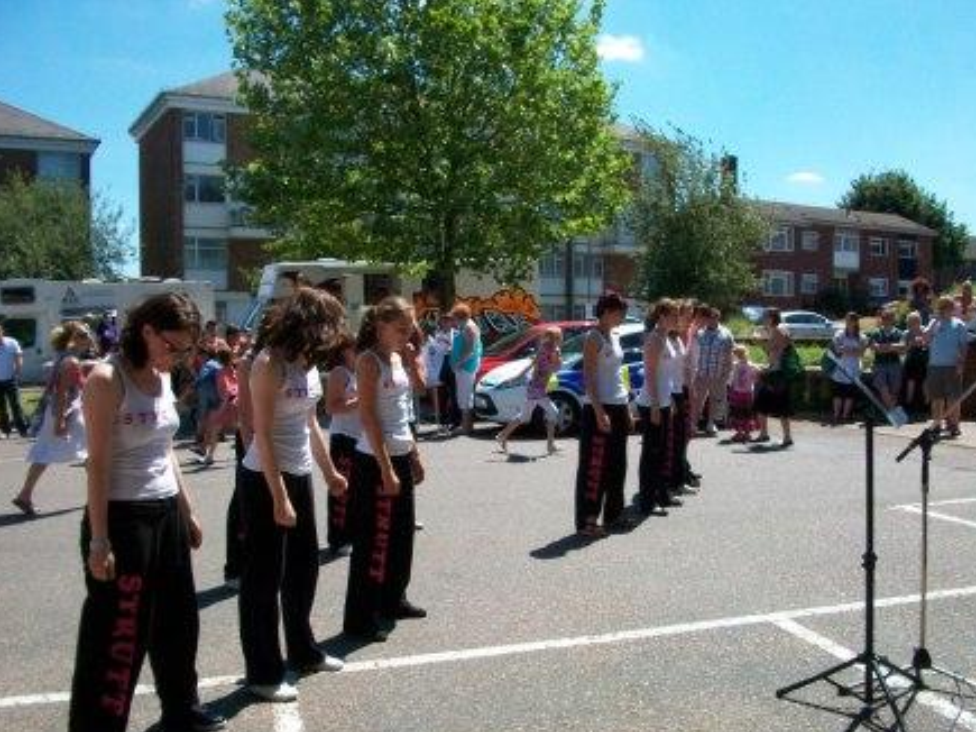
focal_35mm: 35
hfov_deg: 52.6
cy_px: 375
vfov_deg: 40.7
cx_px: 489
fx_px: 987
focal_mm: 5.7
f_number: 5.5
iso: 80
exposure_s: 1/320
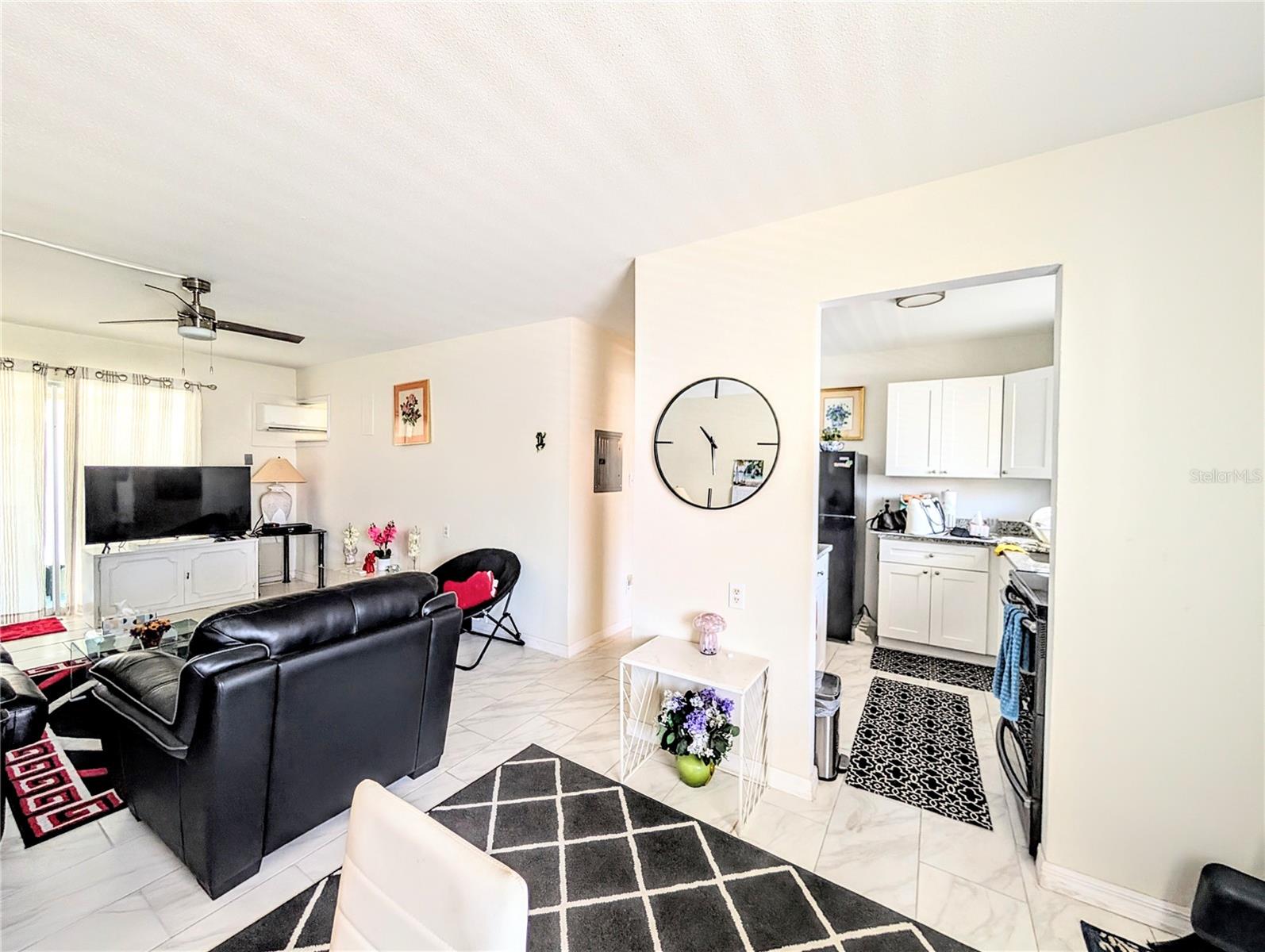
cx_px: 632
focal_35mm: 12
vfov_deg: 94.6
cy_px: 476
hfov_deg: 110.5
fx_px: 439
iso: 144
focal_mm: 2.02
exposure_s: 1/43.1
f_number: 1.7
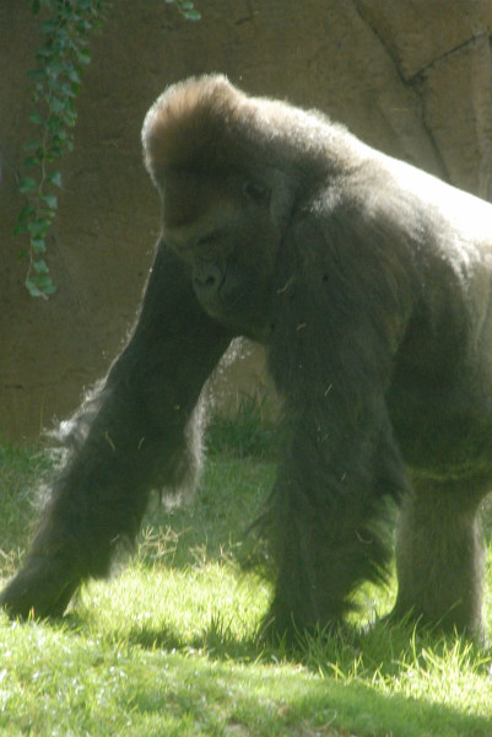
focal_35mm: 450
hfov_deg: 3.1
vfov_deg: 4.6
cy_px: 368
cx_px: 246
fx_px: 9208
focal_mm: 300
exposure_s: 1/90
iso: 1600
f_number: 19
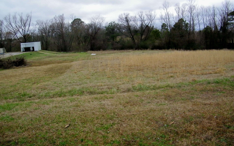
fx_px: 191
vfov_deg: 41.8
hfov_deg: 62.9
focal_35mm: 30
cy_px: 67
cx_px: 116
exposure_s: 1/160
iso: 100
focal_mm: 5
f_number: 7
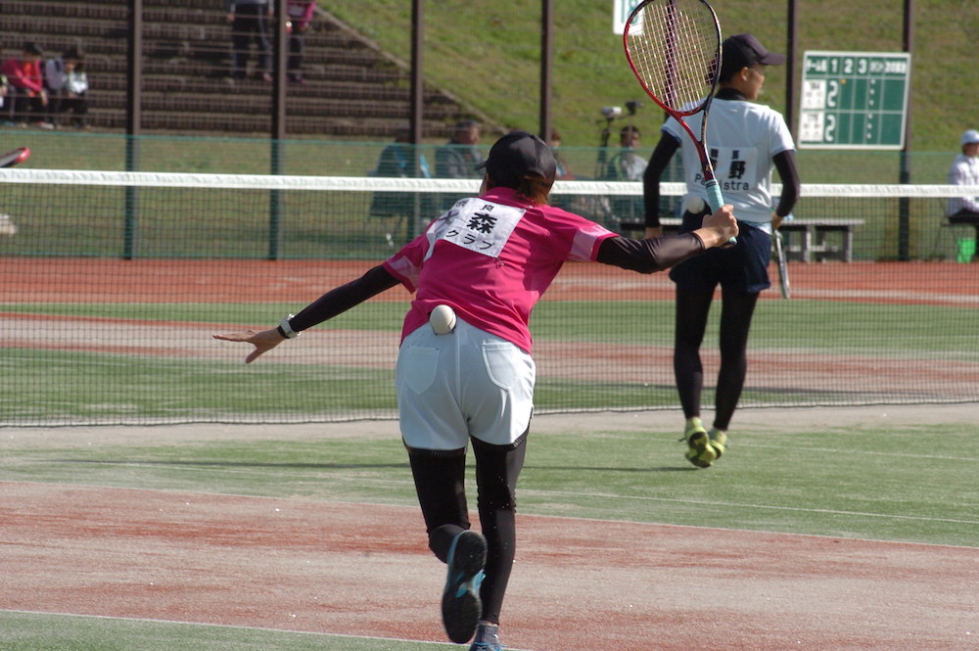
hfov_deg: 10.2
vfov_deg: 6.8
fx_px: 5502
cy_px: 326
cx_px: 490
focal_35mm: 202
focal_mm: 135
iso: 400
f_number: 11
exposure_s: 1/500
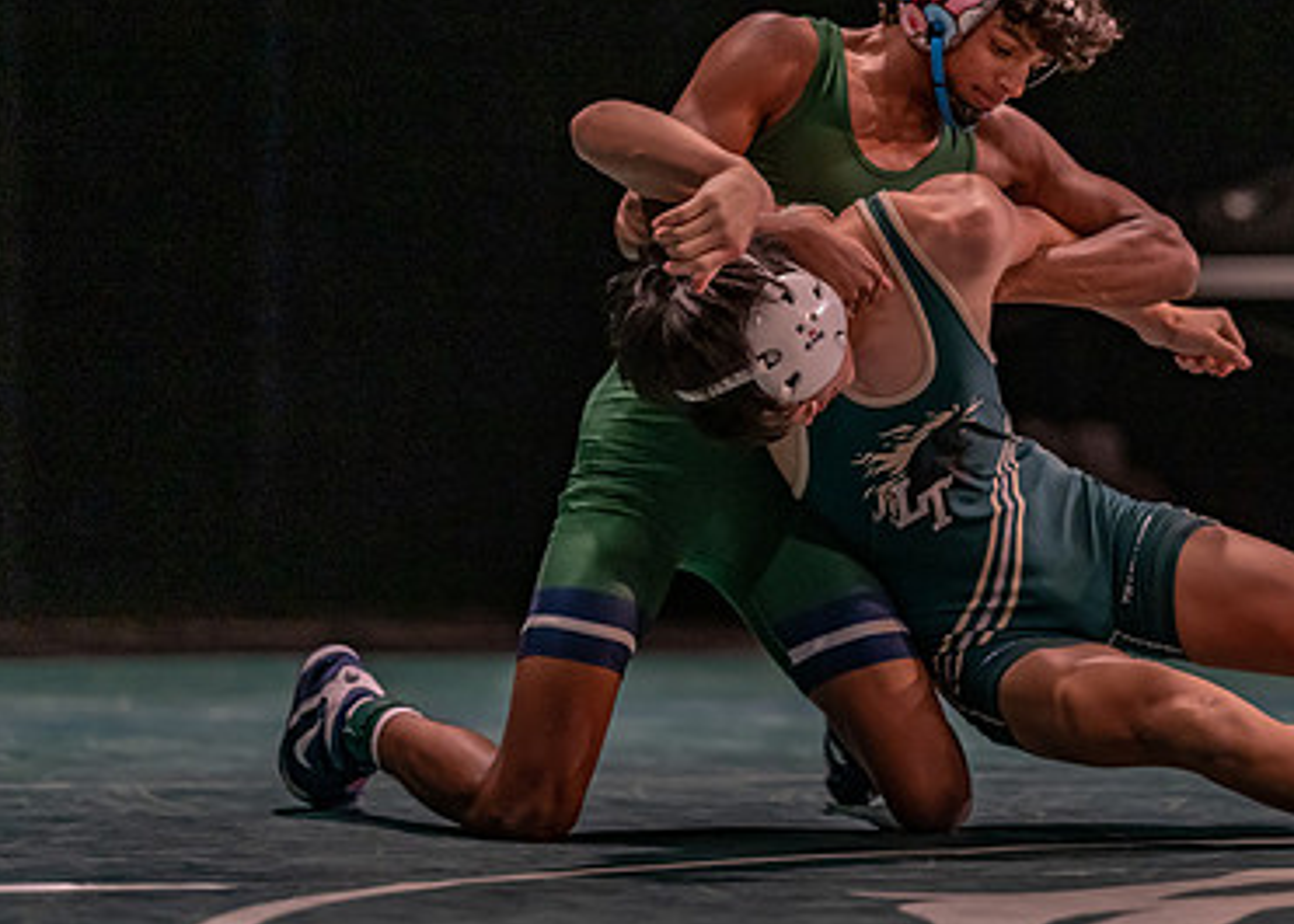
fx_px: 8122
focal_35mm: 221
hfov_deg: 9.1
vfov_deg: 6.5
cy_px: 429
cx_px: 802
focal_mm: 135
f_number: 1.8
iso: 2500
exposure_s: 1/800
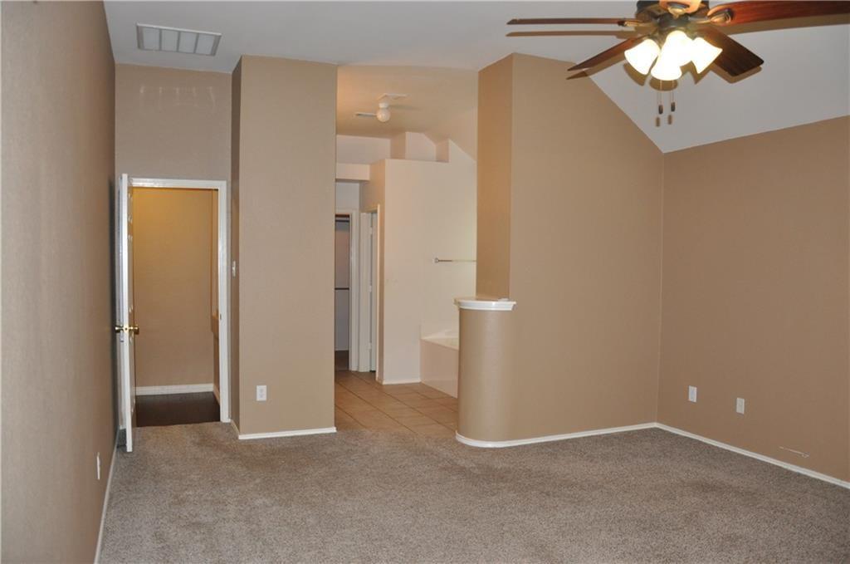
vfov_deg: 47.8
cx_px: 425
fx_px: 636
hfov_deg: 67.5
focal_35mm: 27
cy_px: 282
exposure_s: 1/60
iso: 800
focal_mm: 18
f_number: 3.5
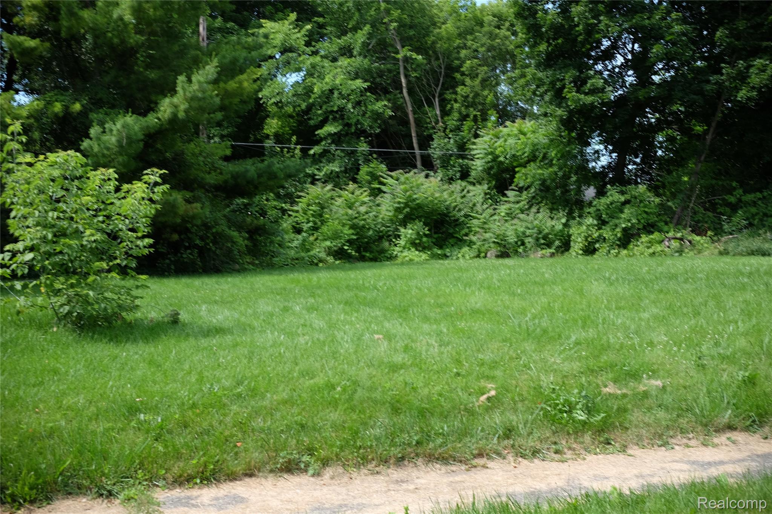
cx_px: 386
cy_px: 257
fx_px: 879
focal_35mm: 41
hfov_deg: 47.4
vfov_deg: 32.6
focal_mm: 27
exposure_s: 1/320
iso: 200
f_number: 5.6
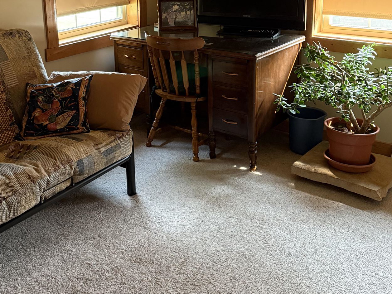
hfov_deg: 42.6
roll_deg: +0.8
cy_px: 42
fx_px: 498
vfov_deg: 31.7
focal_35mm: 44
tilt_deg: -11.6
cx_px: 146
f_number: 1.78
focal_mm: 6.76
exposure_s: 1/40
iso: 640
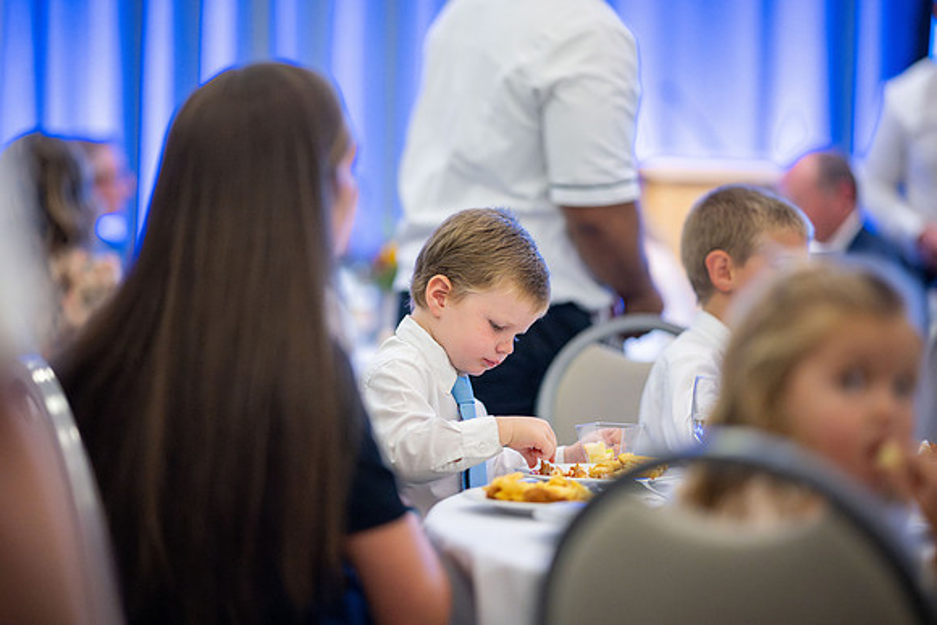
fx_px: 2733
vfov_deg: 13.0
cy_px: 312
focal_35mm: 105
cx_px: 468
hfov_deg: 19.5
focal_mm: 105
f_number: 1.4
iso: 6400
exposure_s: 1/500
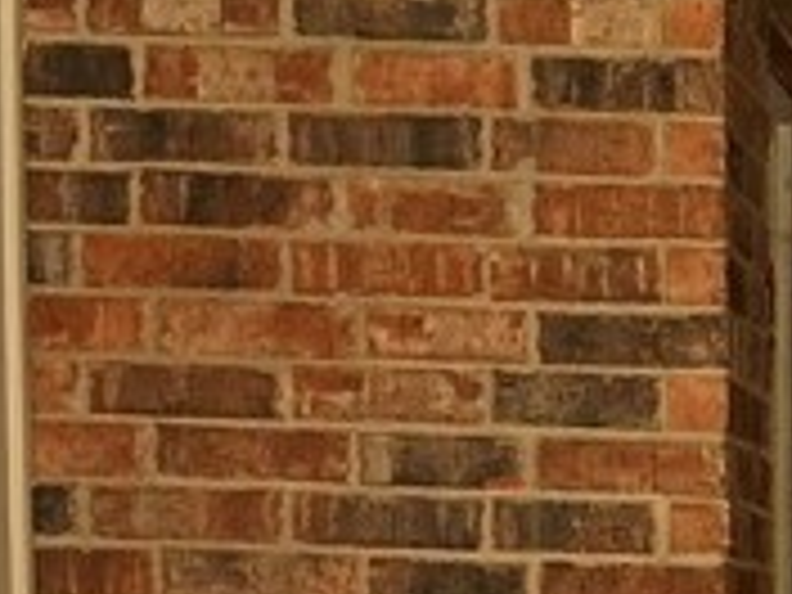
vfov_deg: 6.9
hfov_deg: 9.0
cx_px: 1534
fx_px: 4782
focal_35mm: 209
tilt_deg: -5.7
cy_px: 1170
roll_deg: -1.6
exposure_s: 1/126
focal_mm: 6.86
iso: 64
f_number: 1.78
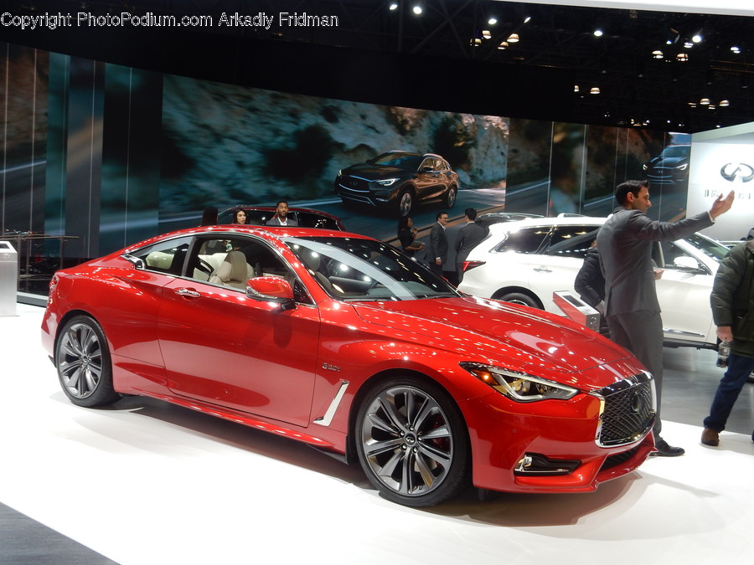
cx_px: 377
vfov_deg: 39.7
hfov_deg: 51.4
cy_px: 282
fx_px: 784
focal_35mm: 36
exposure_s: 1/60
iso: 125
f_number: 4
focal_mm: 6.4
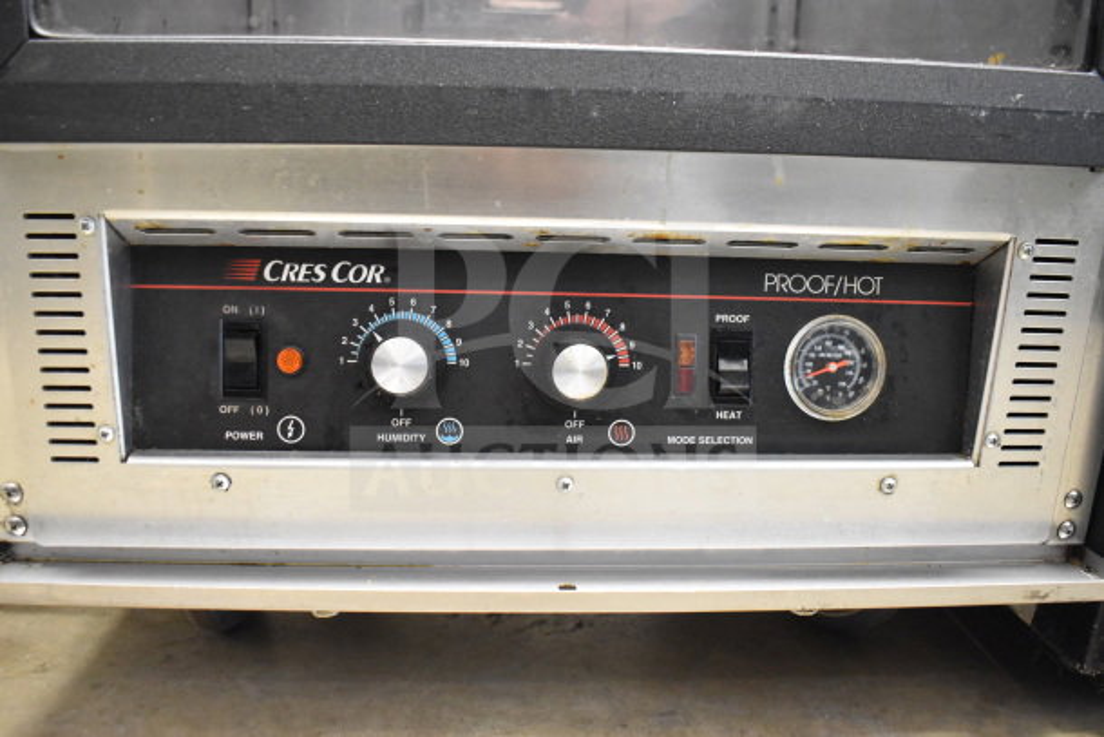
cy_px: 368
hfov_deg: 61.9
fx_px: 920
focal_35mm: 30
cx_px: 552
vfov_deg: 43.6
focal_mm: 20
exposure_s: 1/30
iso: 5600
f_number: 3.5
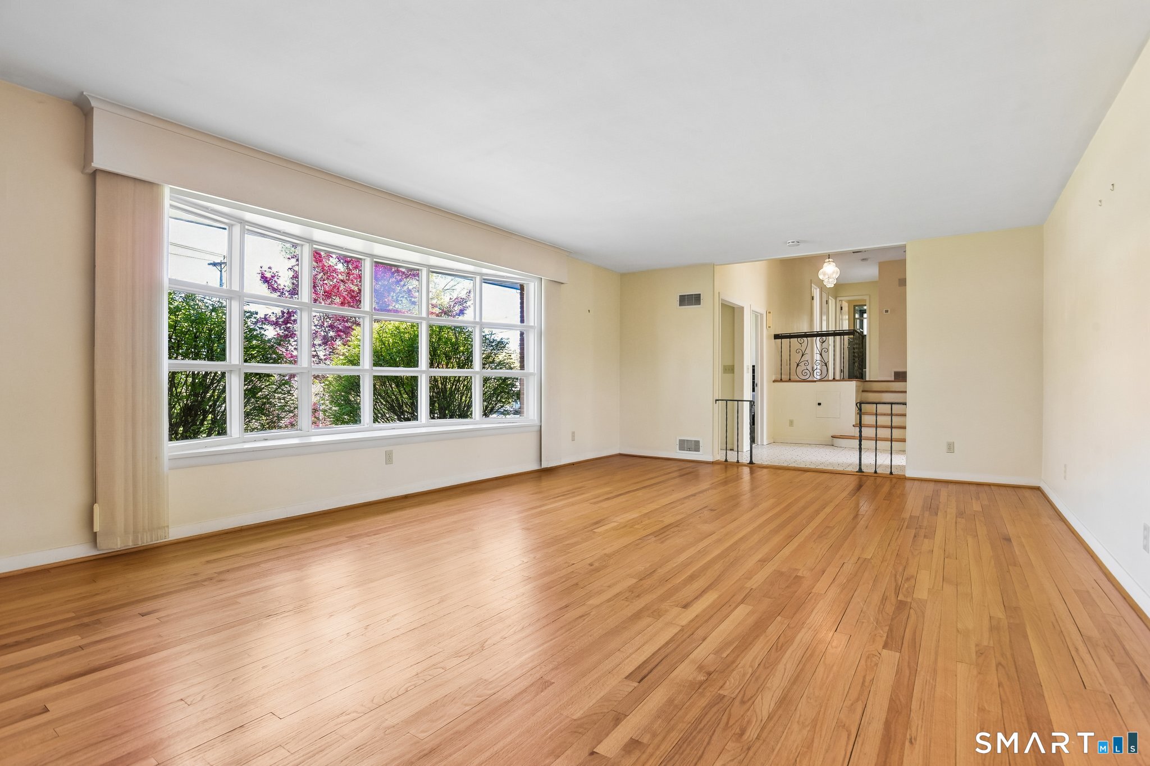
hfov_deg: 93.3
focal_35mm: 17
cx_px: 575
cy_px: 383
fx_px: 543
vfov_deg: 70.4
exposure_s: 1/15
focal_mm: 17
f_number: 11
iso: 400
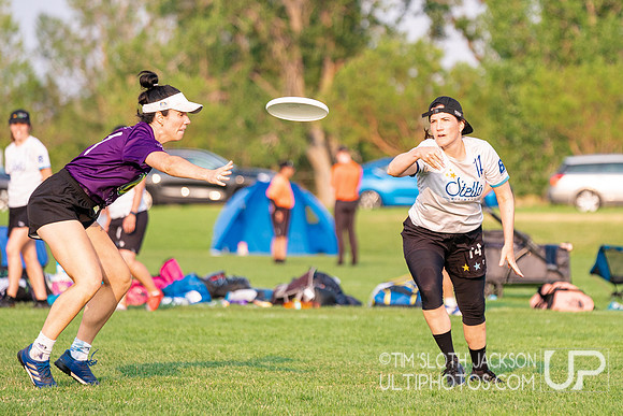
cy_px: 182
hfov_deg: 7.0
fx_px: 5062
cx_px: 456
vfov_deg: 4.7
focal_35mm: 292
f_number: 4
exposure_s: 1/2000
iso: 640
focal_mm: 200
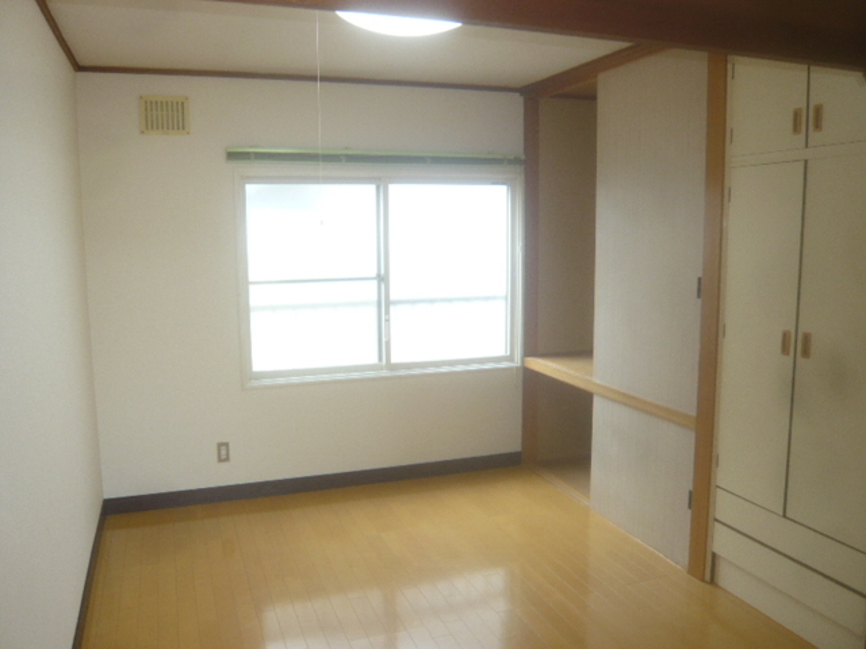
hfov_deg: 63.4
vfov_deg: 49.7
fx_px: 700
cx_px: 433
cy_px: 324
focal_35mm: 28
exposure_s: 1/30
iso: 100
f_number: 2.8
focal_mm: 4.6
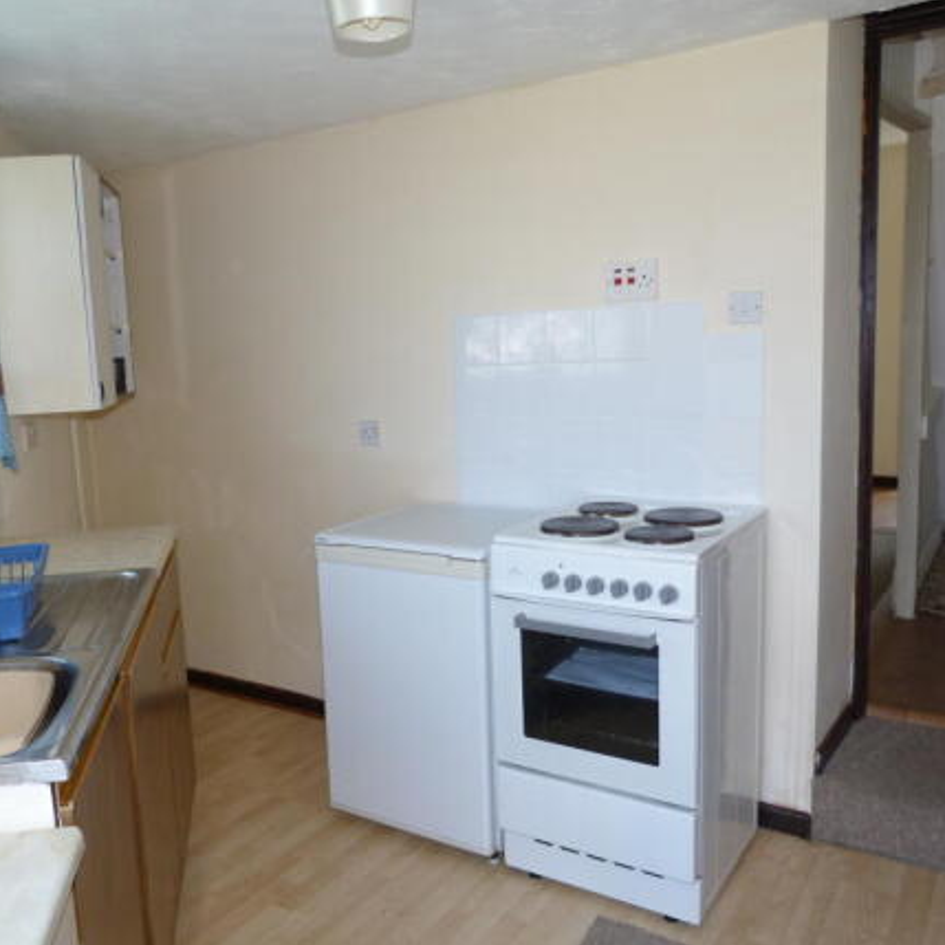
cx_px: 358
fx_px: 927
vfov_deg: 54.0
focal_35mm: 30
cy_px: 475
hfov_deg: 53.5
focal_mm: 4.5
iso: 100
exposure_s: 1/60
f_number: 2.8
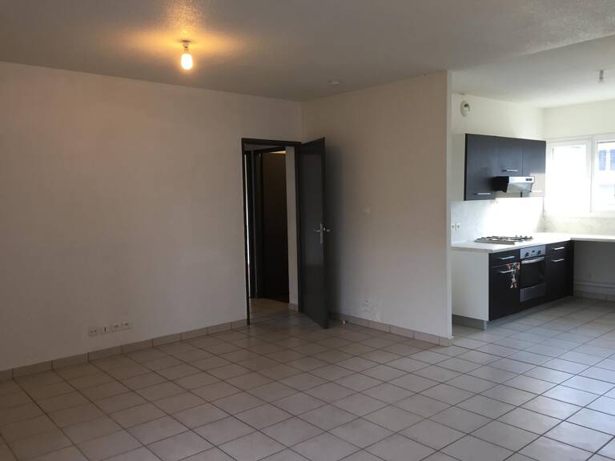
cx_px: 308
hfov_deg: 61.7
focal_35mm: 29
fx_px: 515
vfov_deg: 48.2
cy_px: 230
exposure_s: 1/33
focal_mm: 4.15
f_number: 2.2
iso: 40
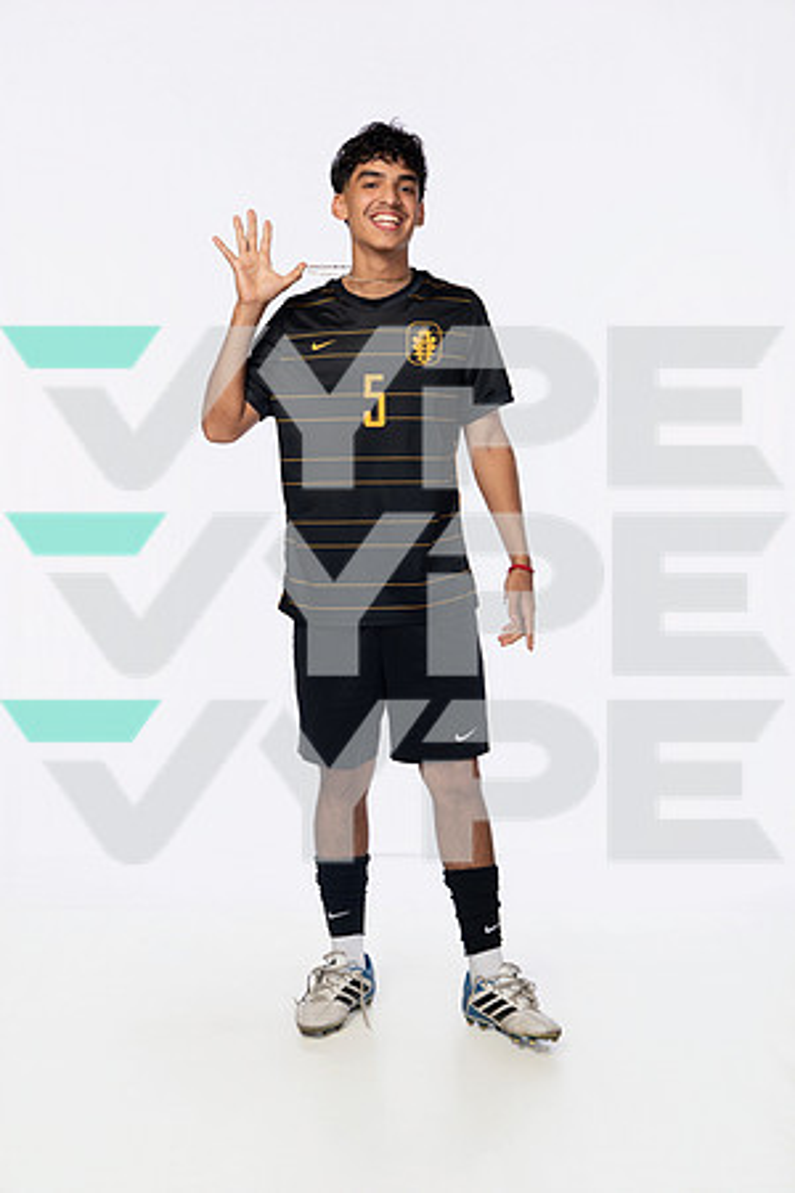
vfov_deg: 39.6
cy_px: 596
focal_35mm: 50
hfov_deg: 27.0
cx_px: 398
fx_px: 1656
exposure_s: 1/250
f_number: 6.3
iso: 640
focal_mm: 50
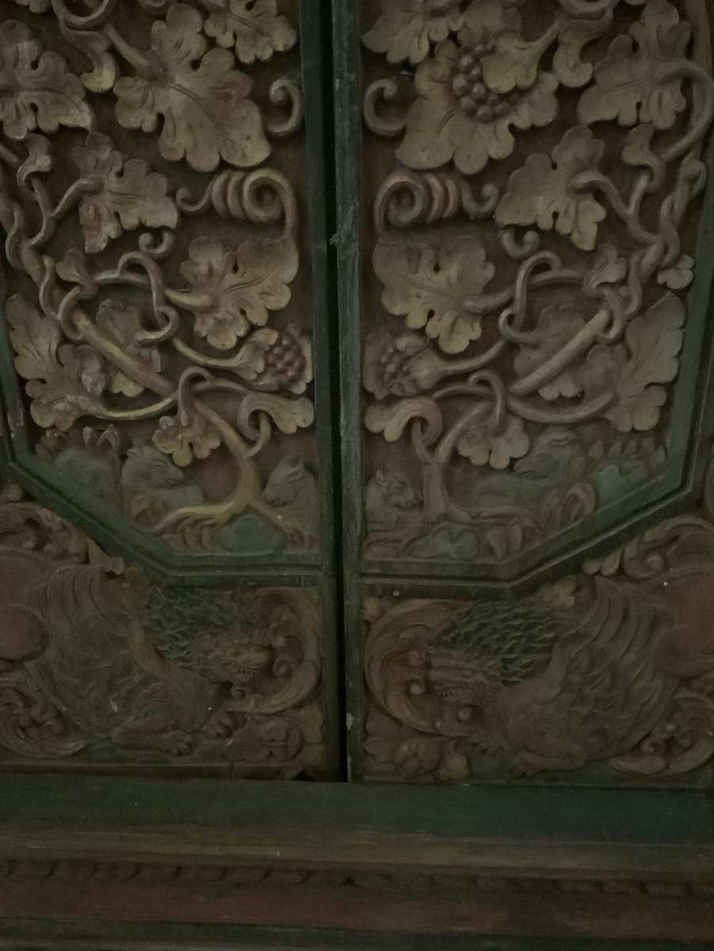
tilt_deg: -33.0
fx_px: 798
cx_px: 357
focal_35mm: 29
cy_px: 476
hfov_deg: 48.2
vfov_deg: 61.7
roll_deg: +2.7
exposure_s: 1/17
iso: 1000
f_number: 1.8
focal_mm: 3
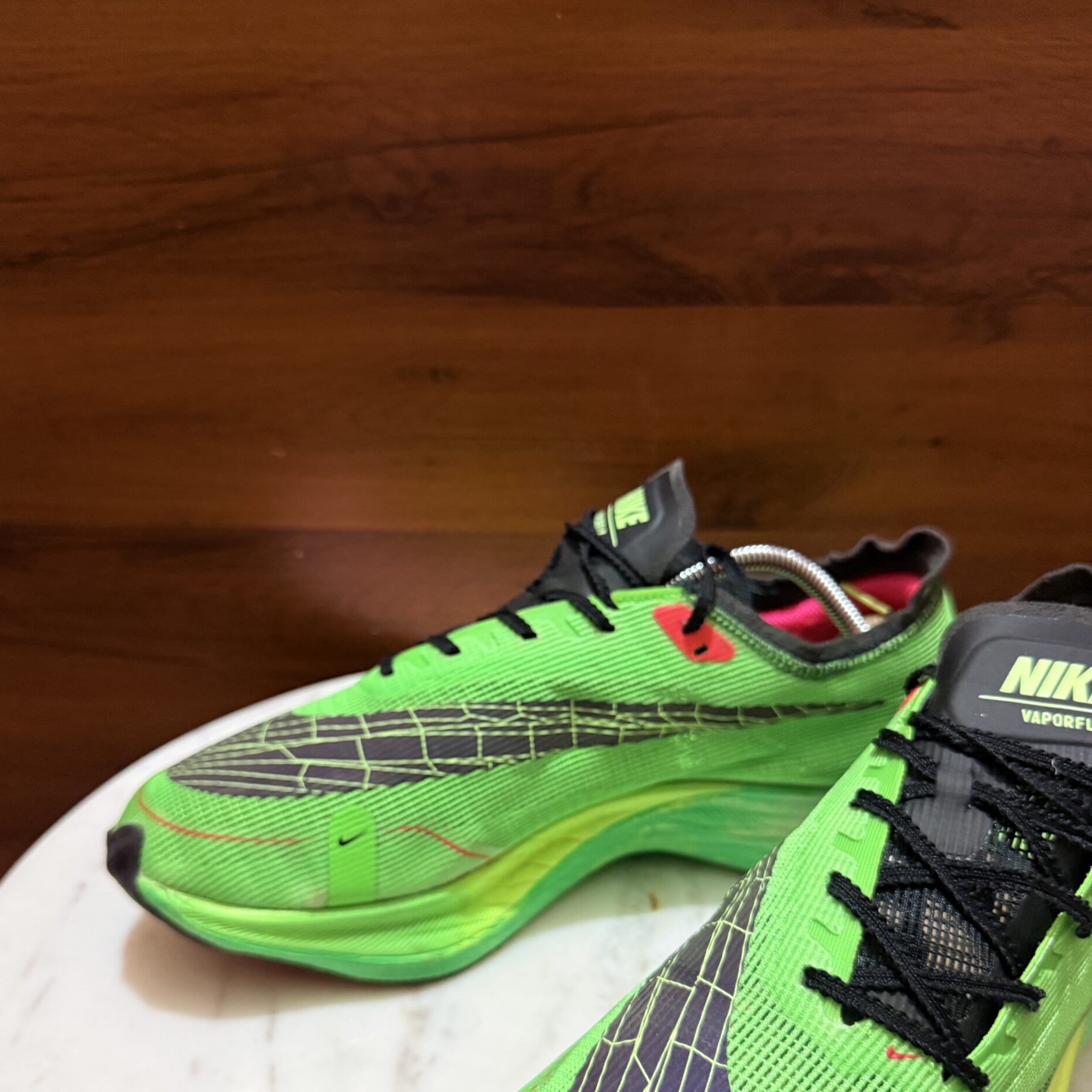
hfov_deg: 55.6
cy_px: 700
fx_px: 1035
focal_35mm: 29
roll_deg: -0.3
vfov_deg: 54.8
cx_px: 533
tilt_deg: -29.0
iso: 400
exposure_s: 1/50
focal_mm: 6.76
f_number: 1.78
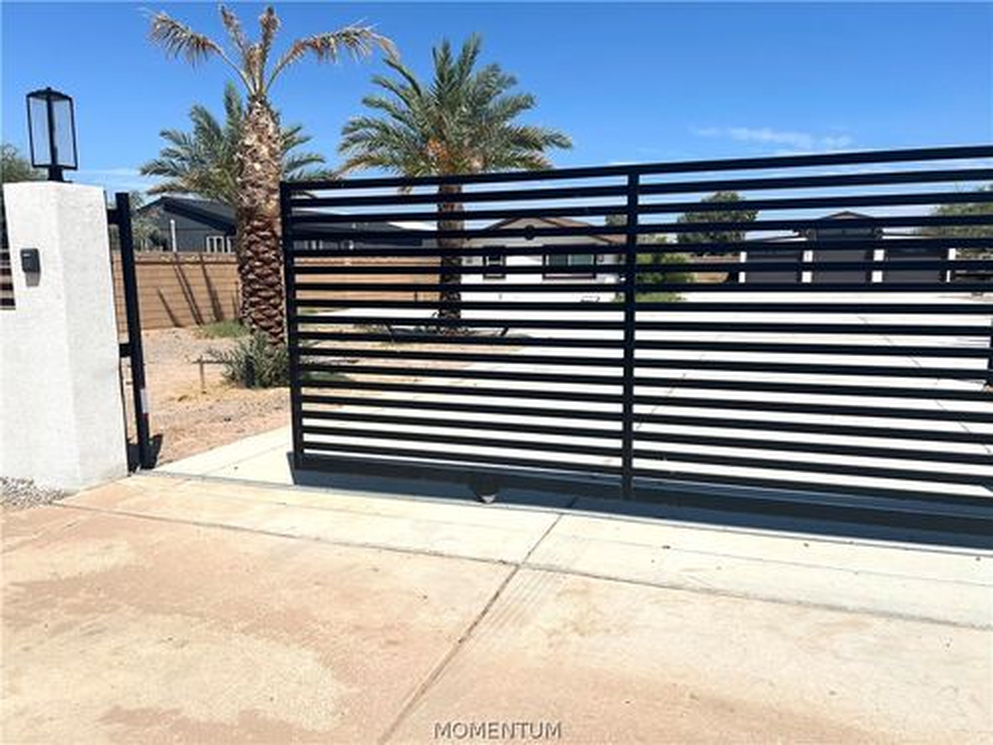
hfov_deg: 67.3
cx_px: 496
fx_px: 746
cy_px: 372
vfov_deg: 53.1
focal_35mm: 26
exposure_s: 1/8696
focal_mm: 5.7
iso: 50
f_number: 1.5
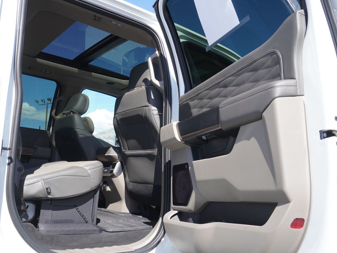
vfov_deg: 42.9
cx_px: 145
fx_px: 321
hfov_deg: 55.2
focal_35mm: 33
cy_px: 128
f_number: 6.3
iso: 100
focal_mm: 20
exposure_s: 1/160
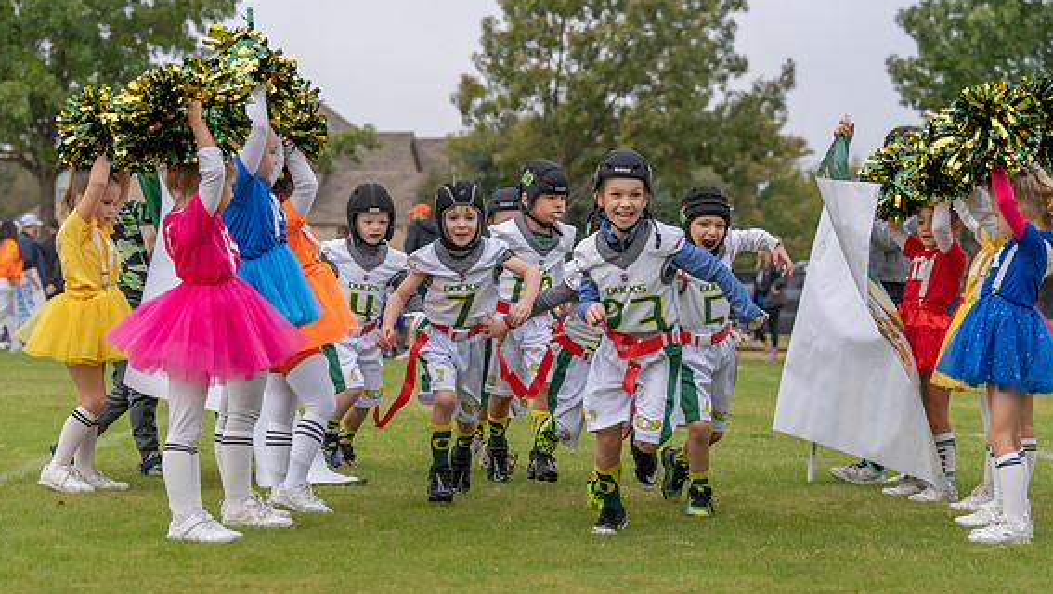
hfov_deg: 23.9
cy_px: 367
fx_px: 2487
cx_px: 499
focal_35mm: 89
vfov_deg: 13.6
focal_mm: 70
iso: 500
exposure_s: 1/1250
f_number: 3.5
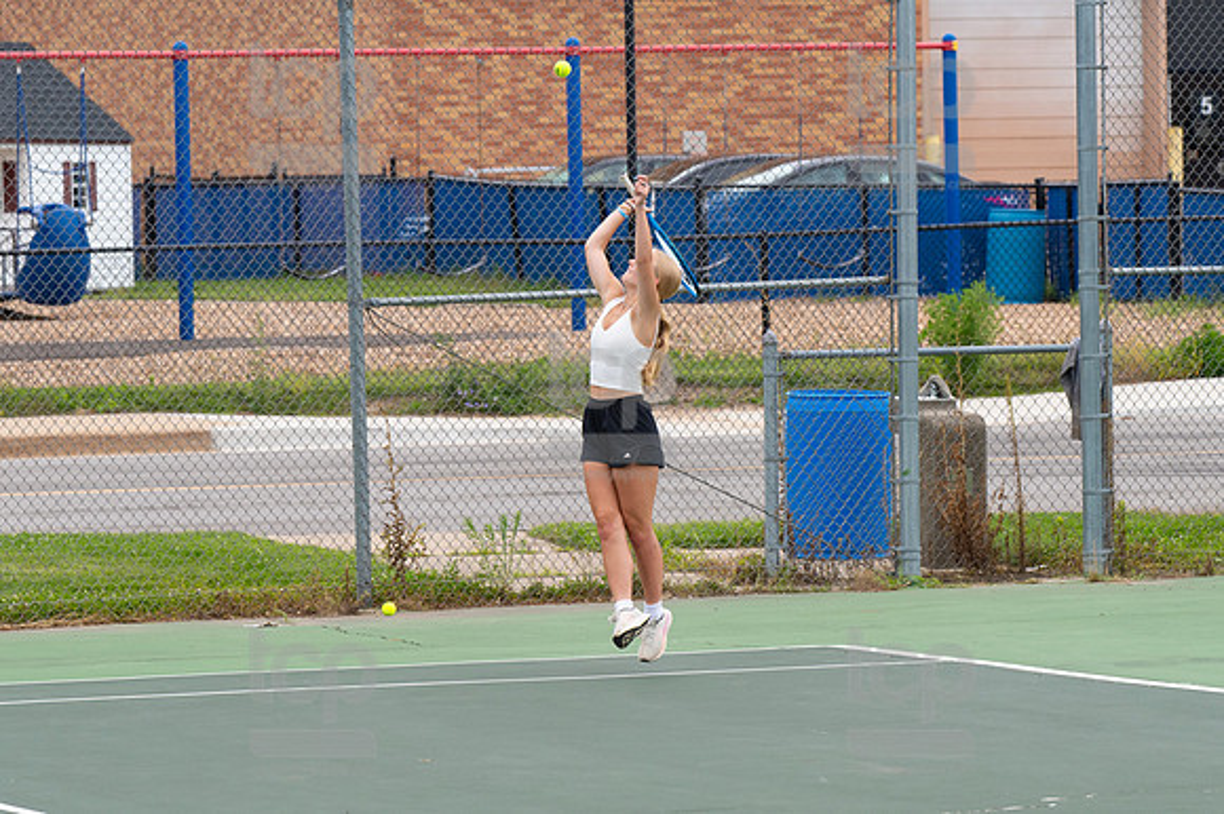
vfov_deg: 6.8
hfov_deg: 10.2
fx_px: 6864
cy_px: 407
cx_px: 612
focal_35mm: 202
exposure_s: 1/1250
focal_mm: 135
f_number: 5.6
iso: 400
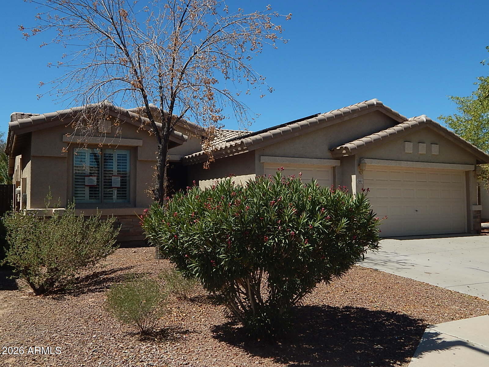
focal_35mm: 31
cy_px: 184
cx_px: 244
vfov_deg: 45.4
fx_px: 438
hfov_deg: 58.4
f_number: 6.5
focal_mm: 5.6
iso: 125
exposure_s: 1/640
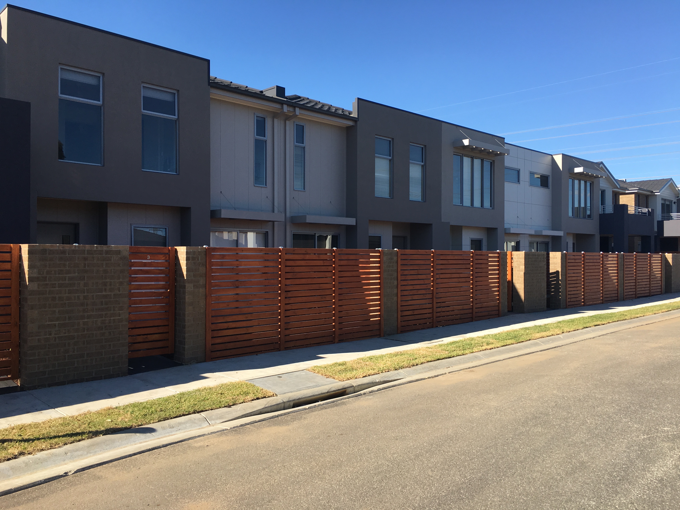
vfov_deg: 48.2
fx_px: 570
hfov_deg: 61.7
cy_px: 255
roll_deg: +2.7
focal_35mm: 29
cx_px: 340
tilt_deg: +1.5
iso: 25
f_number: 2.2
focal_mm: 4.15
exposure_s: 1/801
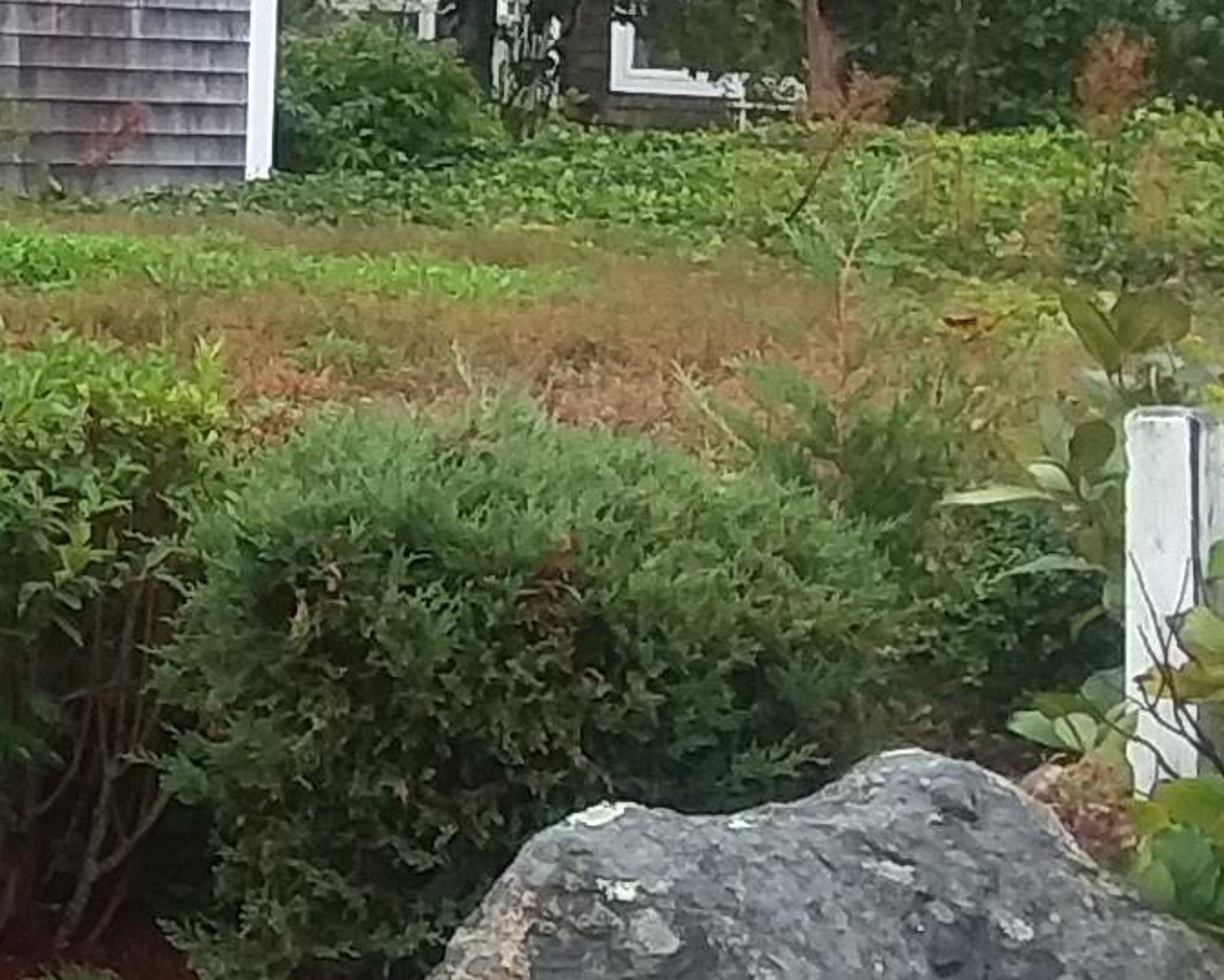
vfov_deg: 13.8
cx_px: -678
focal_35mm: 108
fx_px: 3912
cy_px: -256
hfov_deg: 16.1
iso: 40
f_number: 1.9
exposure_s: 1/100
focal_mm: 2.47
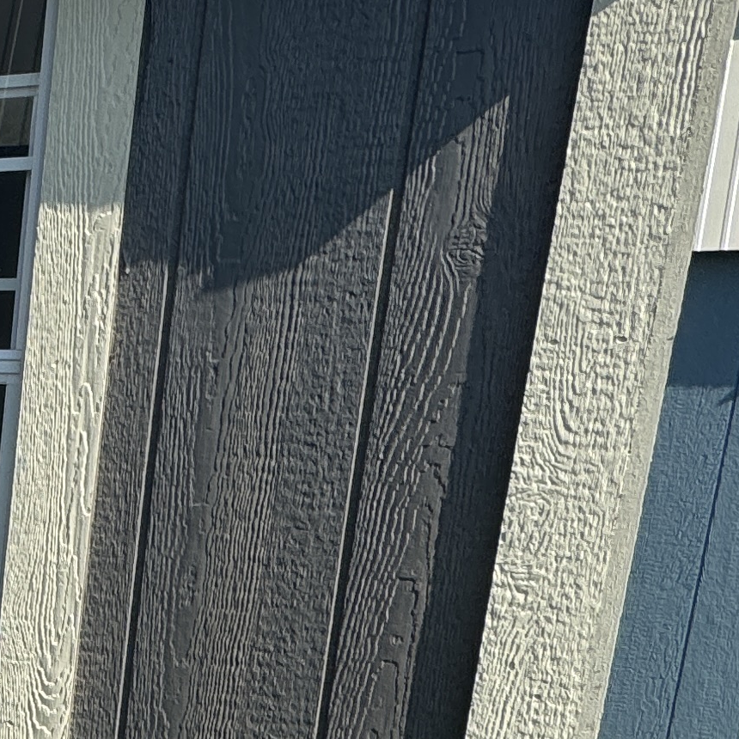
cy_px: 679
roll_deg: -2.1
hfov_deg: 22.7
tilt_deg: -13.8
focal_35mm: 58
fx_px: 1401
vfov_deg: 28.3
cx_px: -437
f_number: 2.2
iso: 40
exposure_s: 1/1160
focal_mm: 2.22
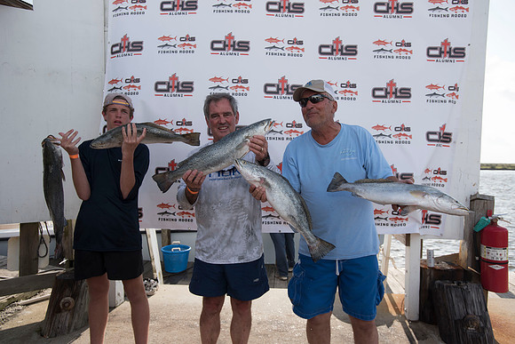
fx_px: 358
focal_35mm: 25
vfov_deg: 51.3
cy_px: 172
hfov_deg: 71.5
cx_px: 258
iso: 250
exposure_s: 1/1000
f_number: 5
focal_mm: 25
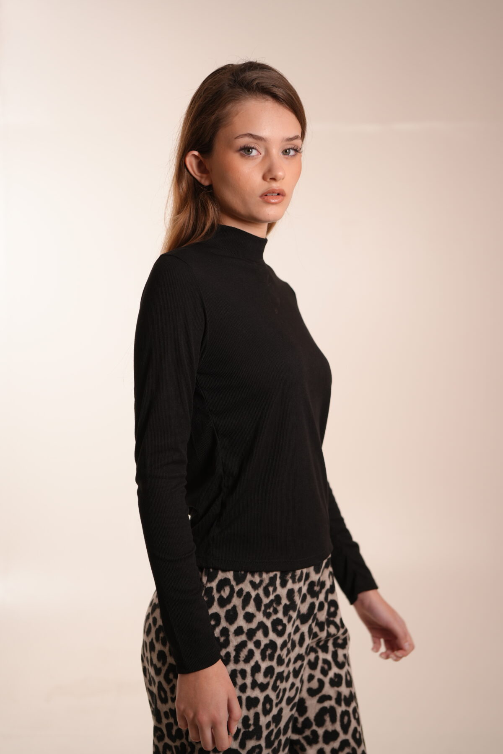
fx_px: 1048
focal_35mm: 50
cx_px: 252
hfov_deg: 27.0
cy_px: 377
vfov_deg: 39.6
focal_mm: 50
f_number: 2.8
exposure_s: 1/125
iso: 400
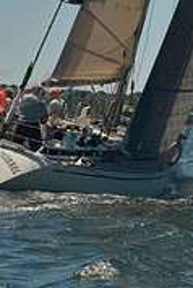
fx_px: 1830
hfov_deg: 6.0
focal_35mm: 228
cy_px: -167
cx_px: 184
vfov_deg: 8.8
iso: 280
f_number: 10
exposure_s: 1/800
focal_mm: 70
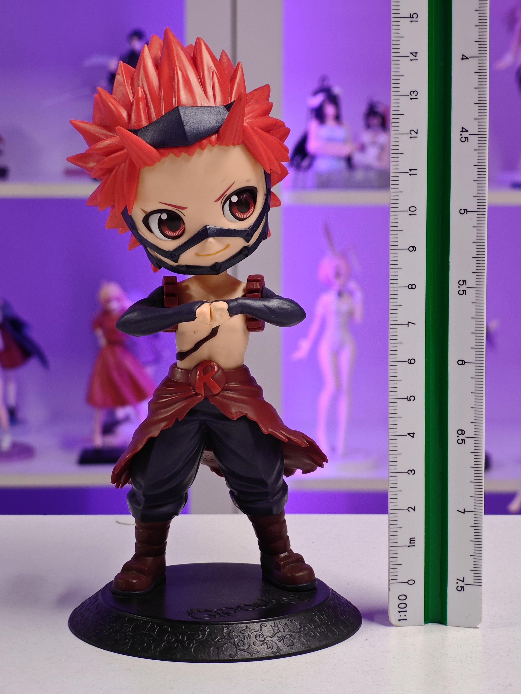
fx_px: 1605
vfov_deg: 24.4
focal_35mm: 80
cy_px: 347
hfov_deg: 18.4
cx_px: 260
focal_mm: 7.48
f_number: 2.4
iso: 400
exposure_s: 1/21
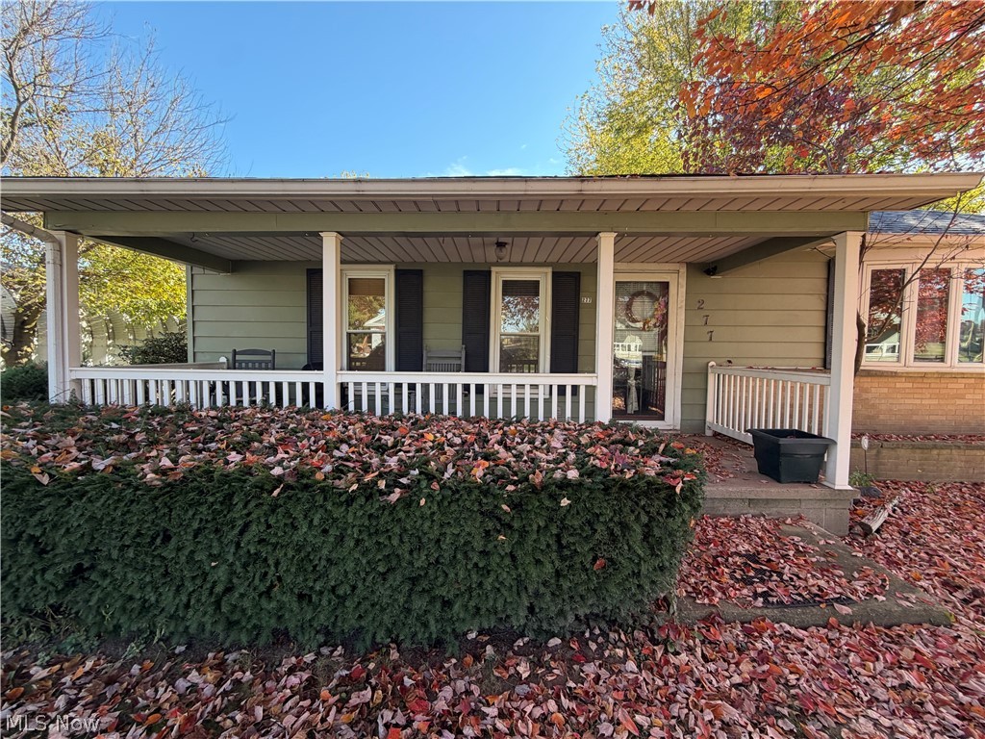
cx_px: 492
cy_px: 370
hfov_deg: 102.1
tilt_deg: -2.9
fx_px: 398
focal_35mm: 14
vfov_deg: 85.7
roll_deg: -0.6
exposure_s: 1/152
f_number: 2.2
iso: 50
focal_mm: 2.22
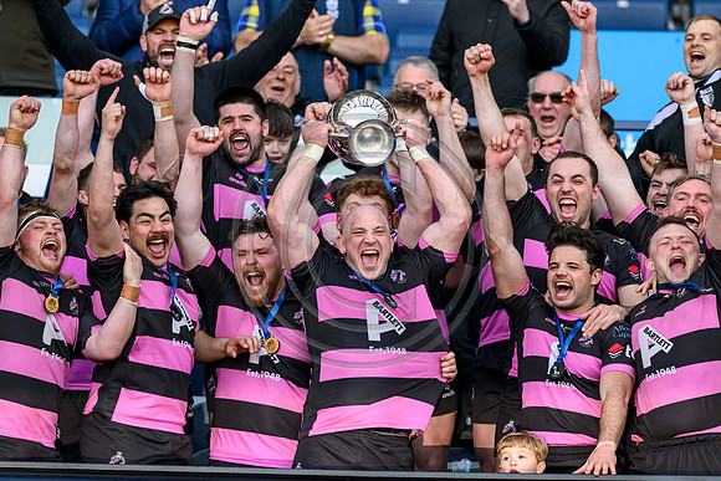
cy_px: 240
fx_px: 8013
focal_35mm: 400
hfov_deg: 5.2
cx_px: 360
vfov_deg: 3.4
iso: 3200
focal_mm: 400
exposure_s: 1/1600
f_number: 5
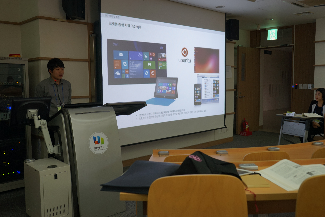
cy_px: 108
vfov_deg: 38.9
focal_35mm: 34
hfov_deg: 55.8
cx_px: 162
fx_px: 307
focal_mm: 34
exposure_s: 1/25
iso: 320
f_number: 5.6
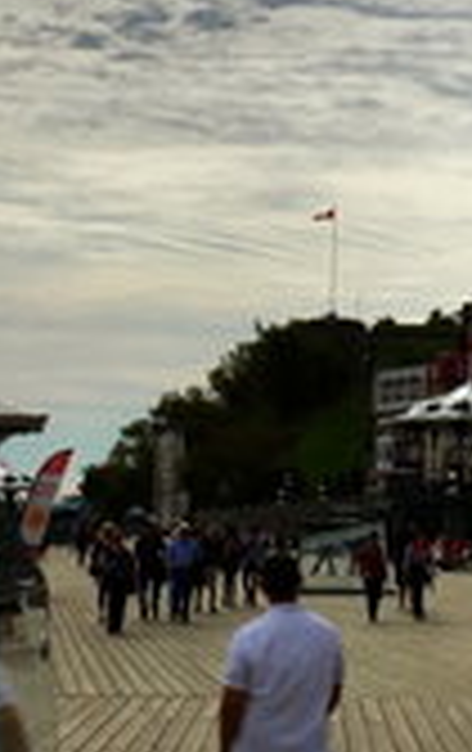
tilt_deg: +10.1
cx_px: 378
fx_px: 2008
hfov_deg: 13.3
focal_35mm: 98
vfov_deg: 21.0
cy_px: 191
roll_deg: +0.7
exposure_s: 1/19231
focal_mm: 4.15
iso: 25
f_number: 2.2
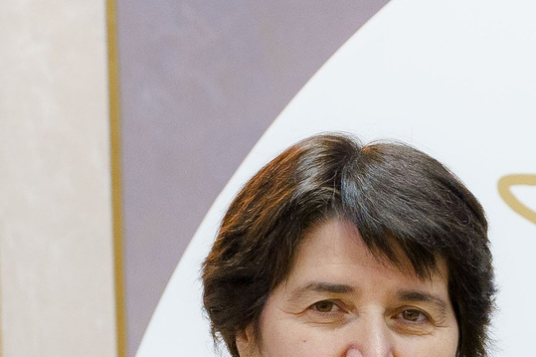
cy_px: 748
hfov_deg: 7.7
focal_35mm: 266
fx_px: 3959
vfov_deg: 5.1
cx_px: 634
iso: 3200
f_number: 4.5
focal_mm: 56
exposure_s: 1/160
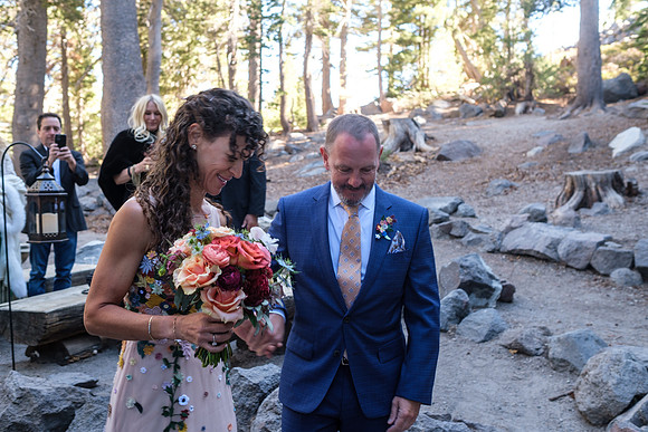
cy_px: 216
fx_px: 630
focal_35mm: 35
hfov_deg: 54.4
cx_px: 324
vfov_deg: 37.9
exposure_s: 1/40
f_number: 3.6
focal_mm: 23
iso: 160
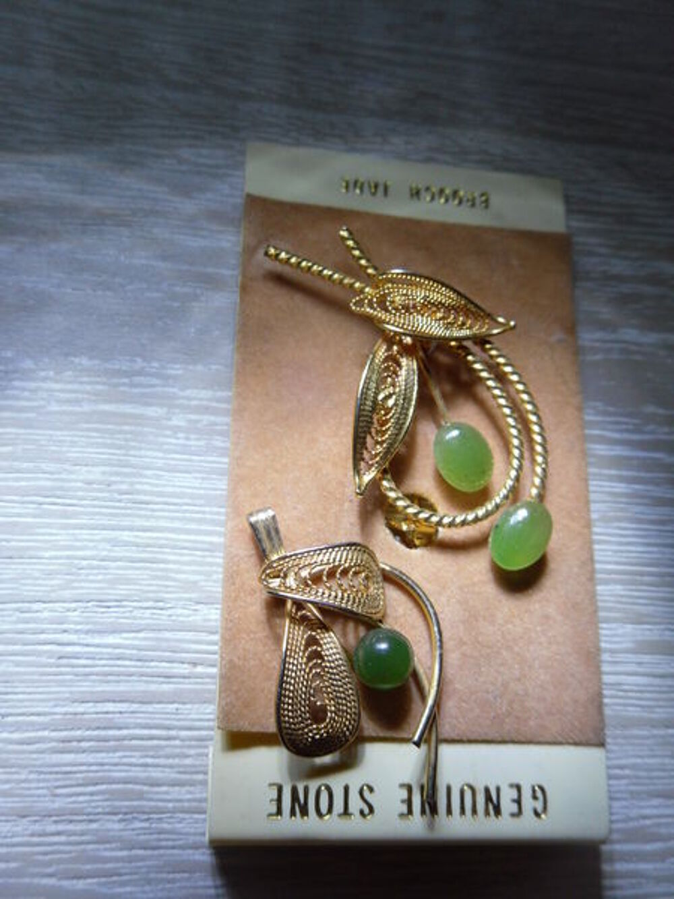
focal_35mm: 35
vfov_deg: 52.6
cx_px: 337
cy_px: 450
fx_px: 908
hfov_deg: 40.7
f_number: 3.5
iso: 100
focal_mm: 6.3
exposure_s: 1/90
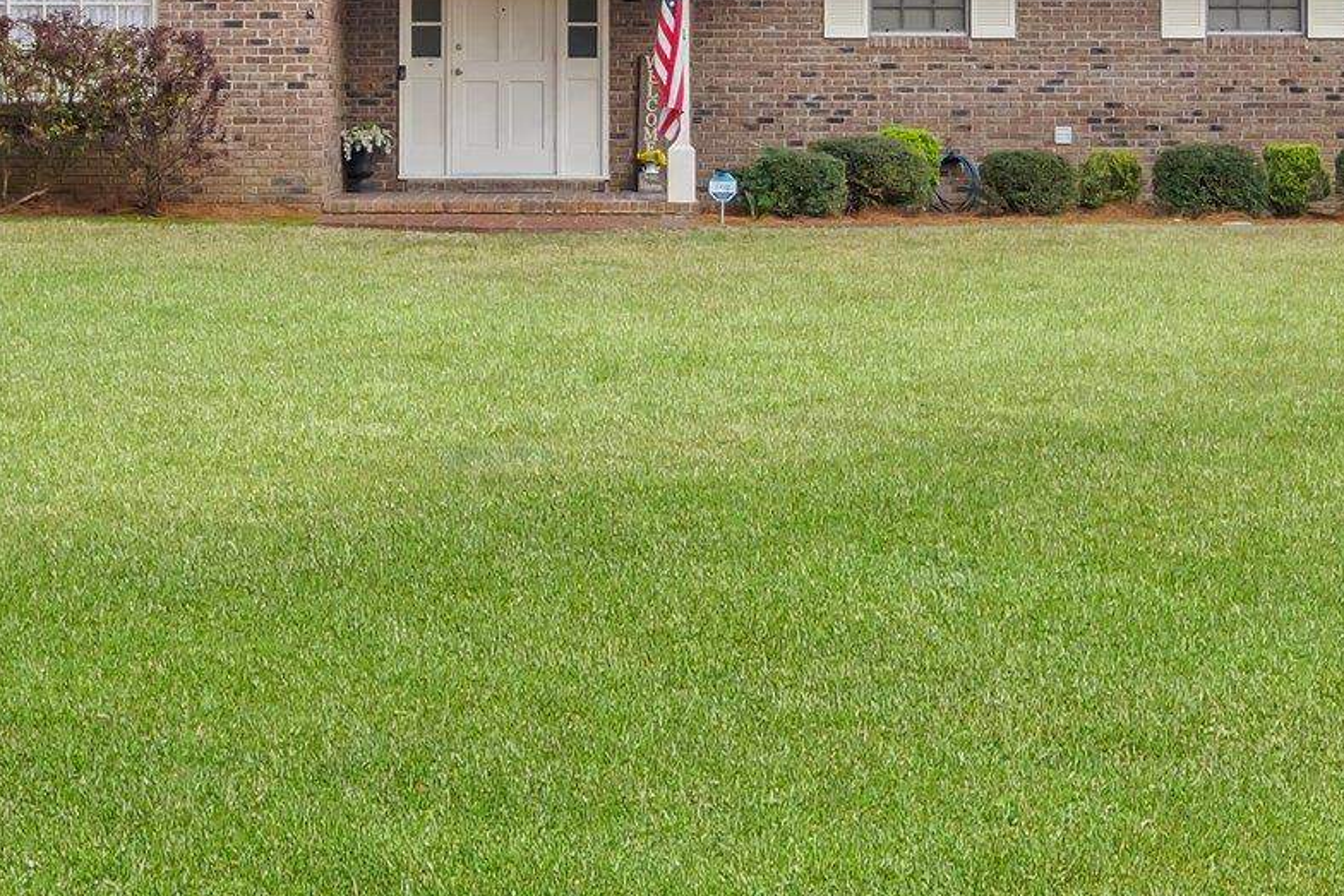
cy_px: 64
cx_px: 643
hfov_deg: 21.7
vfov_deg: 14.4
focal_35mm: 94
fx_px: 3510
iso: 250
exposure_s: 1/450
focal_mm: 24
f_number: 7.1
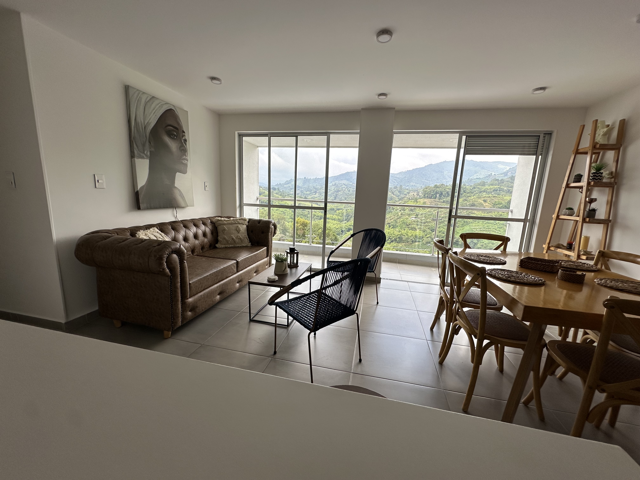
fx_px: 259
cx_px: 320
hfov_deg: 102.1
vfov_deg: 85.7
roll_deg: -2.8
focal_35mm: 14
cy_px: 240
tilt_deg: -9.9
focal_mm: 2.22
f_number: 2.2
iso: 40
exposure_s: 1/194
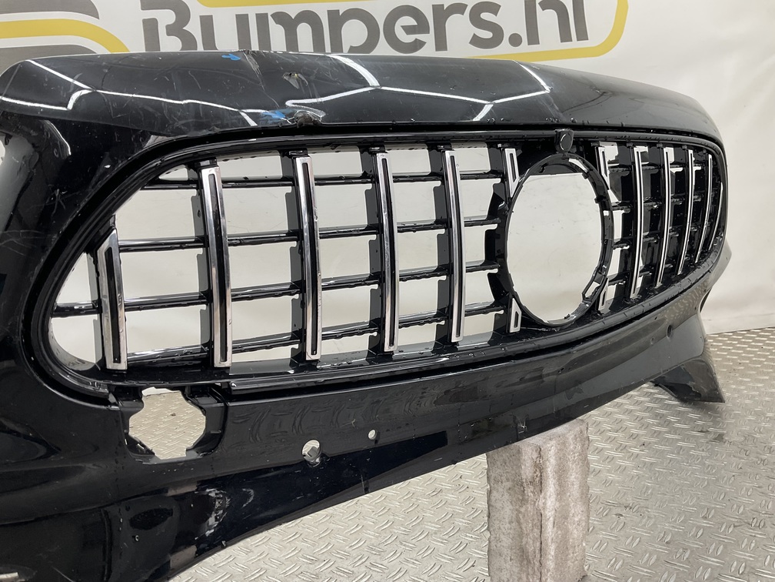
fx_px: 649
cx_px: 388
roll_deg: +3.7
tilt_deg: -8.2
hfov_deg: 61.7
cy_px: 291
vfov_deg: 48.2
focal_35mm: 29
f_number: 1.8
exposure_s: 1/100
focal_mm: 3
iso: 32
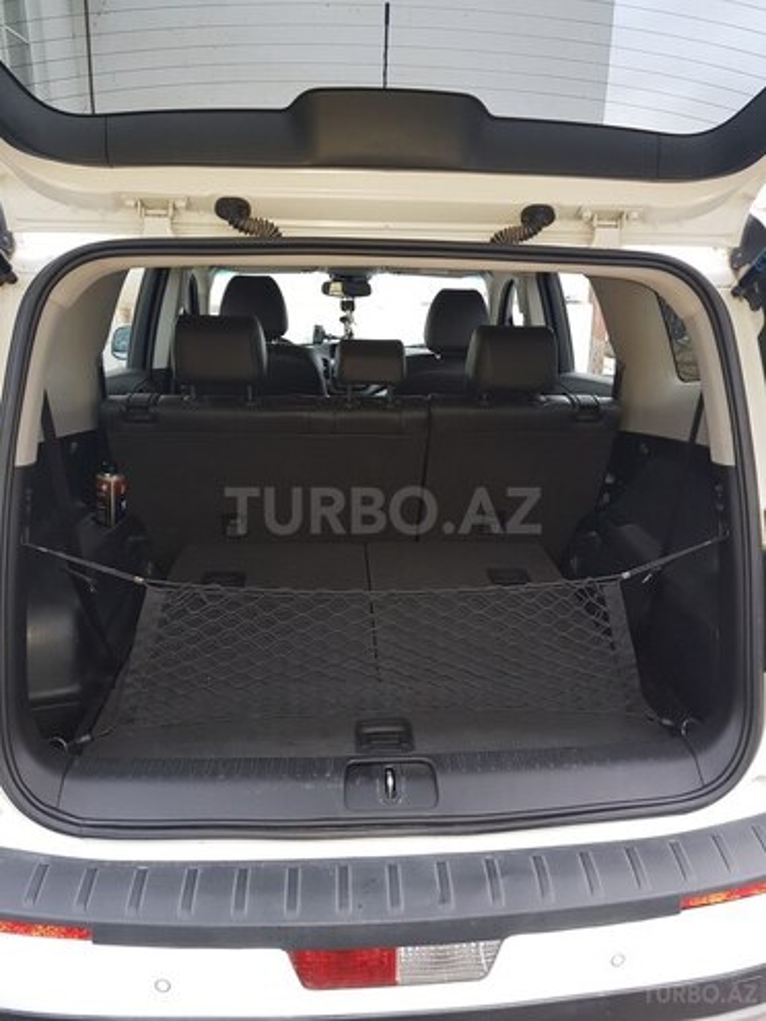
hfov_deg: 53.1
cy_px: 510
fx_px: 767
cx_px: 383
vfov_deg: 67.3
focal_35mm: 26
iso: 80
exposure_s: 1/24
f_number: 1.7
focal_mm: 4.2
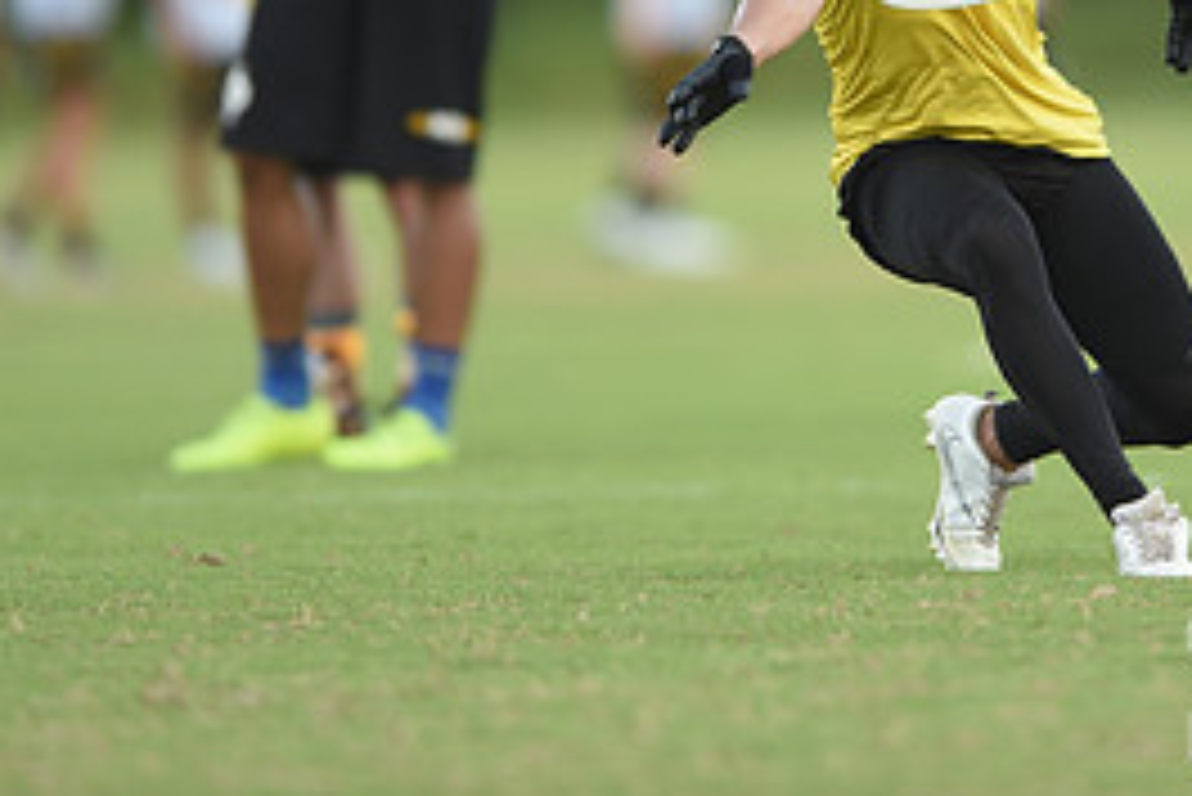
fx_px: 28987
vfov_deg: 1.6
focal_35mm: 875
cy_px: -36
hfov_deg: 2.4
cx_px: 900
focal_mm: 400
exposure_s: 1/1000
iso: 160
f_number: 2.8
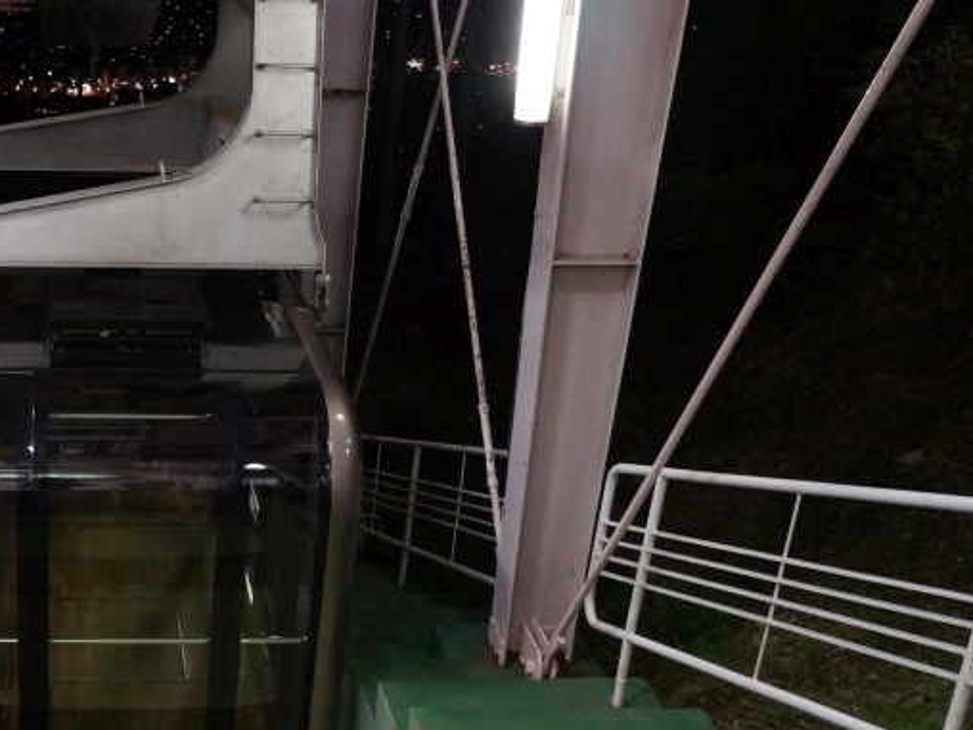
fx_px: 1434
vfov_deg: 28.1
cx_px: 138
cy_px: 559
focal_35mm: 51
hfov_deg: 35.7
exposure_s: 1/60
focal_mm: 18
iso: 2500
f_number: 4
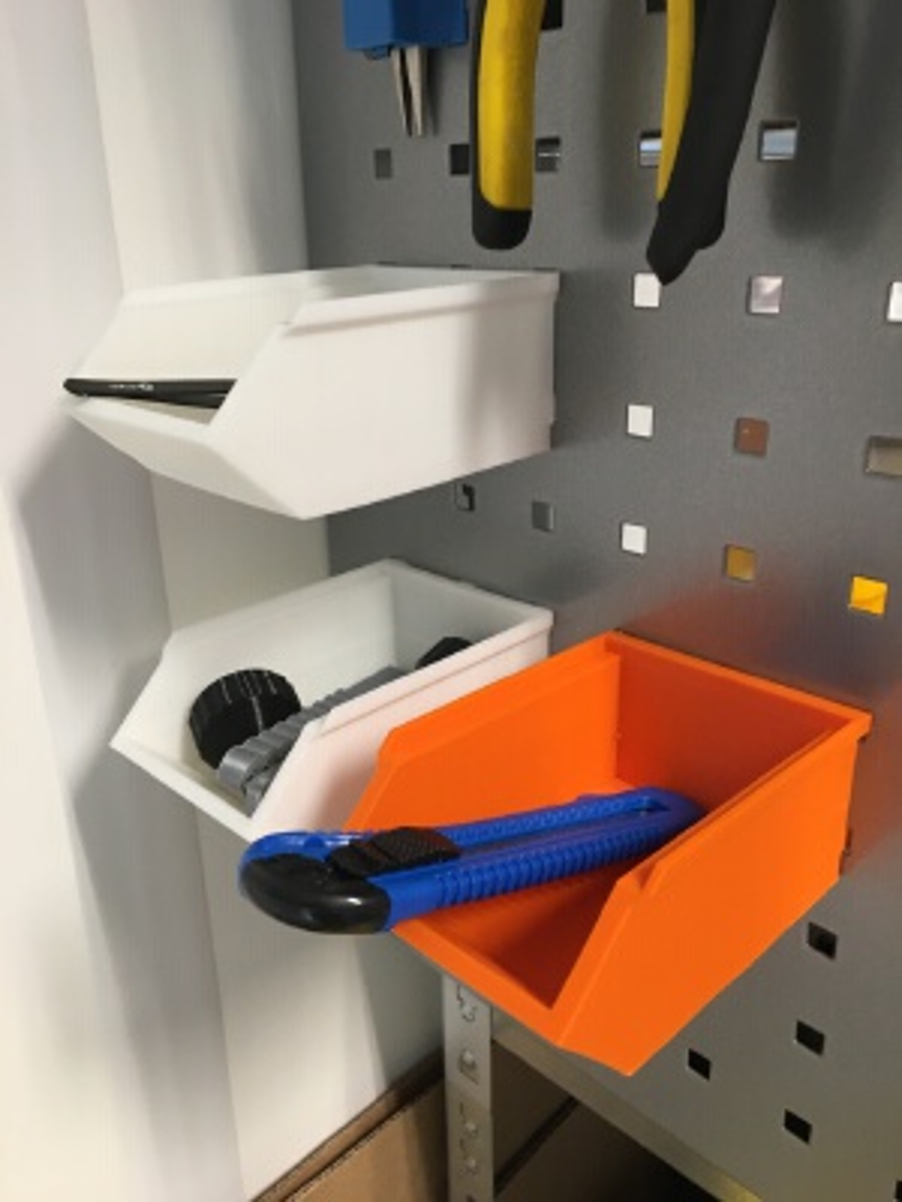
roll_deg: +0.0
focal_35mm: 29
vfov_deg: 61.7
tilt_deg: -21.3
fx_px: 1008
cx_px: 451
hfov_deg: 48.2
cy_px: 601
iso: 100
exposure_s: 1/33
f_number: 2.2
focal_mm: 4.15
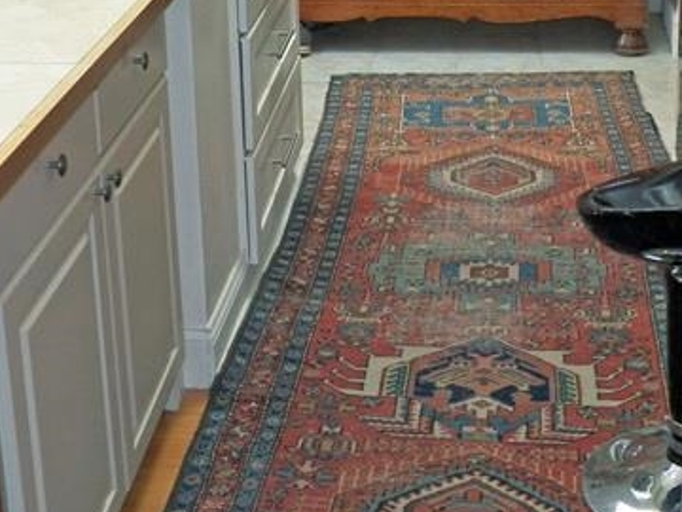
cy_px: -98
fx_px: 1379
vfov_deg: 19.8
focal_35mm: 70
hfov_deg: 27.4
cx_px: 504
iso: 125
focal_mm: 4.9
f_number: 2.8
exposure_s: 1/125
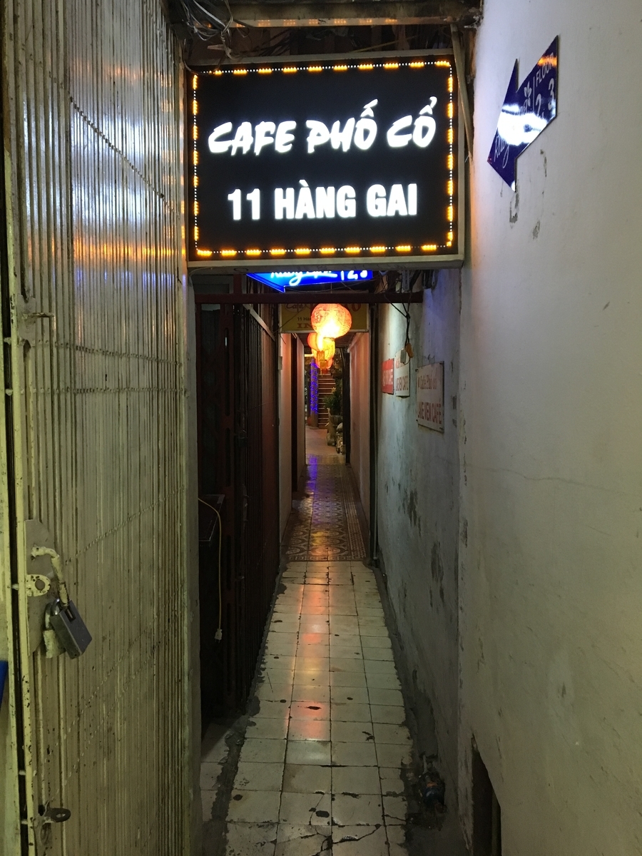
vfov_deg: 61.7
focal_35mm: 29
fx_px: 717
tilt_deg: -2.9
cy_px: 428
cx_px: 321
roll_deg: -0.6
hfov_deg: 48.2
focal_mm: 4.15
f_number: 2.2
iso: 200
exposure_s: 1/17
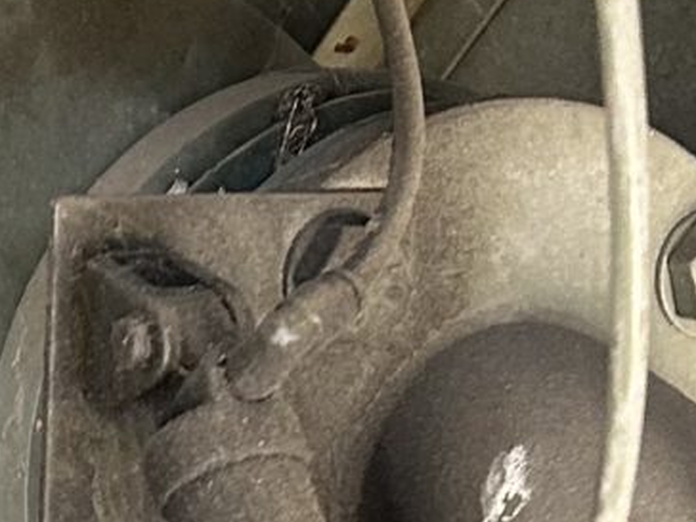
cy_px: 1044
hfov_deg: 10.6
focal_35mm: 183
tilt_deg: -14.5
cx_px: -109
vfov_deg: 7.8
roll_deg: -0.2
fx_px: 3679
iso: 200
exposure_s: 1/60
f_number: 1.5
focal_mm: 5.7
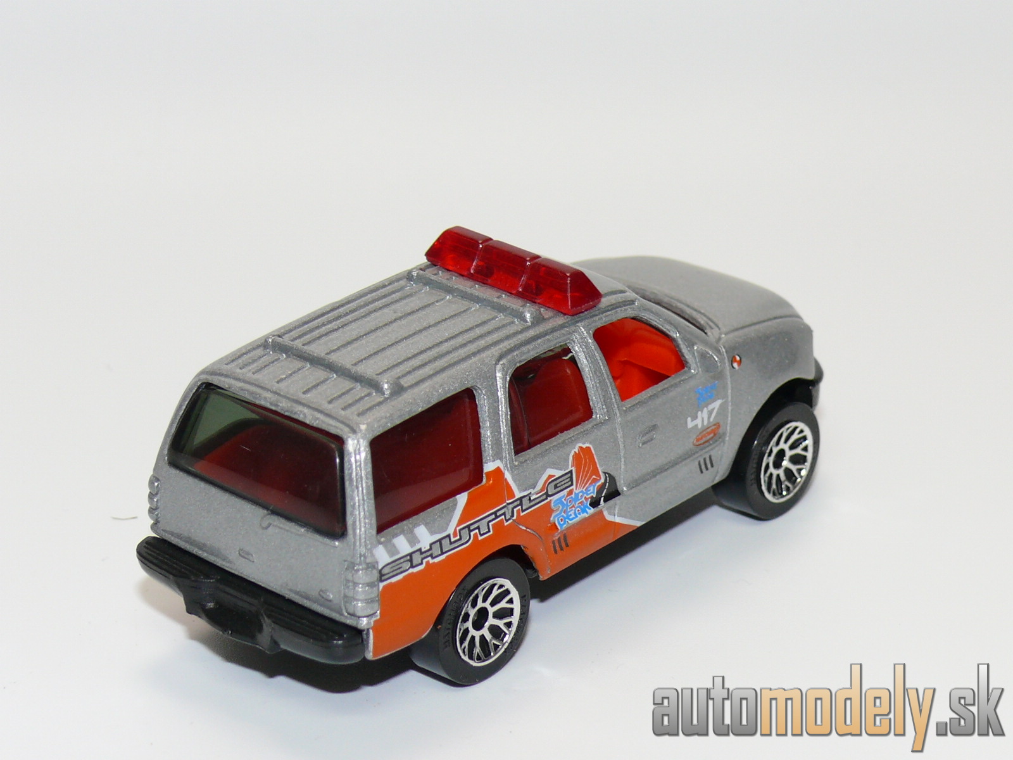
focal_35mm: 102
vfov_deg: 14.5
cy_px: 380
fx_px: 2985
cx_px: 506
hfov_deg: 19.3
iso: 100
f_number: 4
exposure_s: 1/30
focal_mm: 13.3
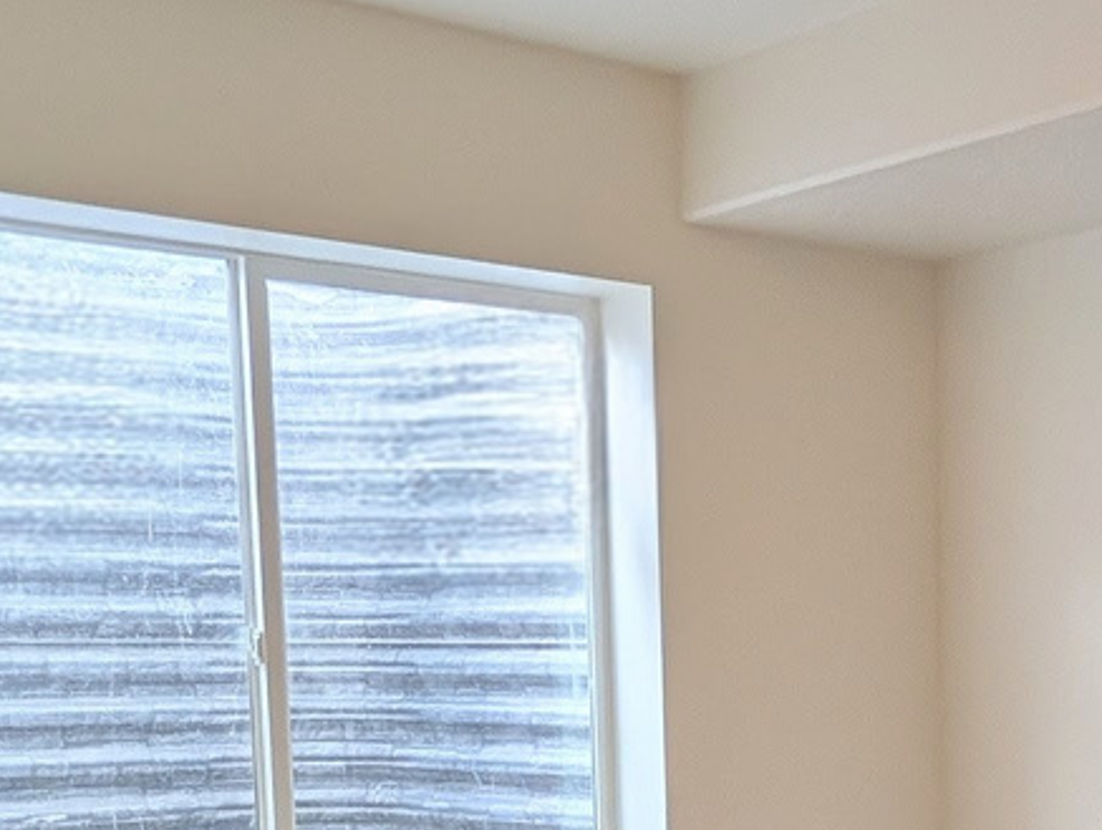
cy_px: 886
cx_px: 1074
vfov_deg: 24.6
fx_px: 1785
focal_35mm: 56
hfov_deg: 31.9
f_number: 1.7
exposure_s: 1/120
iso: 73
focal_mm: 2.02
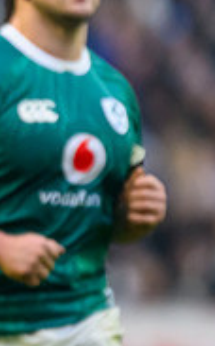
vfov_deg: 1.0
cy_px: 155
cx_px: -250
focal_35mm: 2162
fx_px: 20317
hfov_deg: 0.6
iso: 5000
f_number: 4
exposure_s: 1/1600
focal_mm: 560
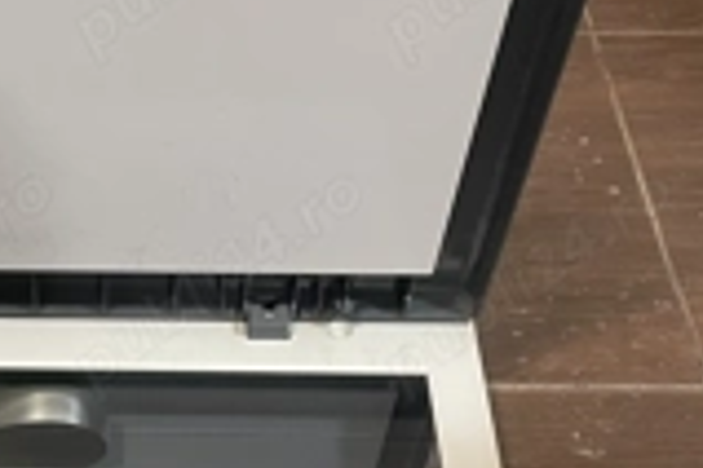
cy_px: 353
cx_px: 62
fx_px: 1328
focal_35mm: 68
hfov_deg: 28.4
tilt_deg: -51.4
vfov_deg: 19.9
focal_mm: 4.2
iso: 500
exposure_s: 1/33
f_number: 1.6
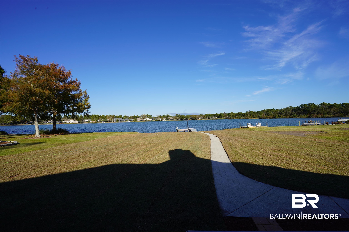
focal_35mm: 16
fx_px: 155
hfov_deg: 96.7
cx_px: 174
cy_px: 116
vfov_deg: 73.7
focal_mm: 16
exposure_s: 1/100
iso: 100
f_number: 14
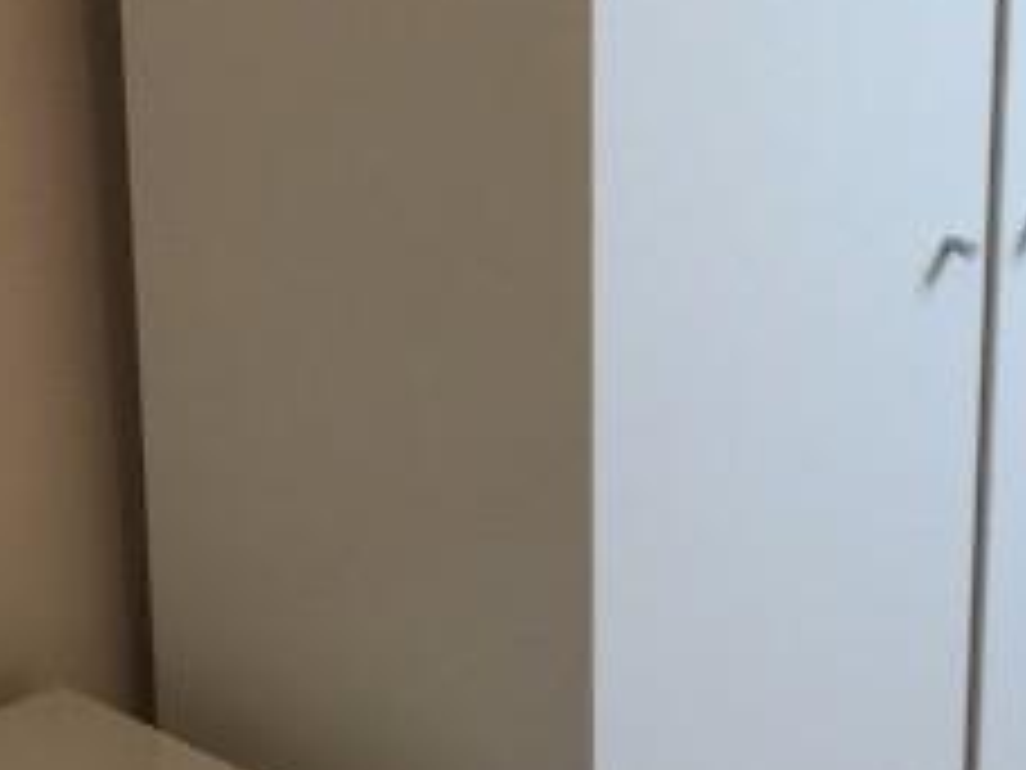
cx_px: 693
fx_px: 3853
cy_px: 617
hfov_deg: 15.1
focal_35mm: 130
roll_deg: +1.9
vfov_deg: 11.4
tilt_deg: -22.3
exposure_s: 1/50
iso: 40
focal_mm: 4.15
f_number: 2.2
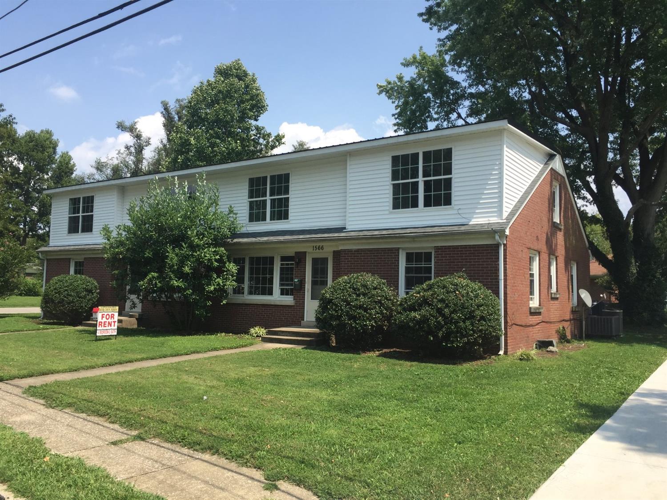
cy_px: 250
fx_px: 559
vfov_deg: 48.2
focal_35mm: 29
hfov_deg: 61.7
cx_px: 334
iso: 32
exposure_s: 1/1412
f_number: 2.2
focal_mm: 4.15
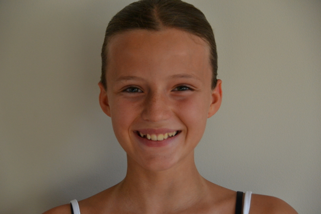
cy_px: 107
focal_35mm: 158
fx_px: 1404
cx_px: 160
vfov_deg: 8.7
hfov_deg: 13.0
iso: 1000
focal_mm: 105
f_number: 5.3
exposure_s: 1/60
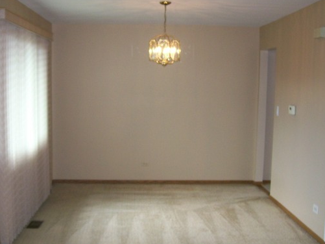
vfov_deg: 31.5
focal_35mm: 46
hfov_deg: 41.2
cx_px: 144
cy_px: 139
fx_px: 432
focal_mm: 6
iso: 80
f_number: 2.7
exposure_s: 1/64
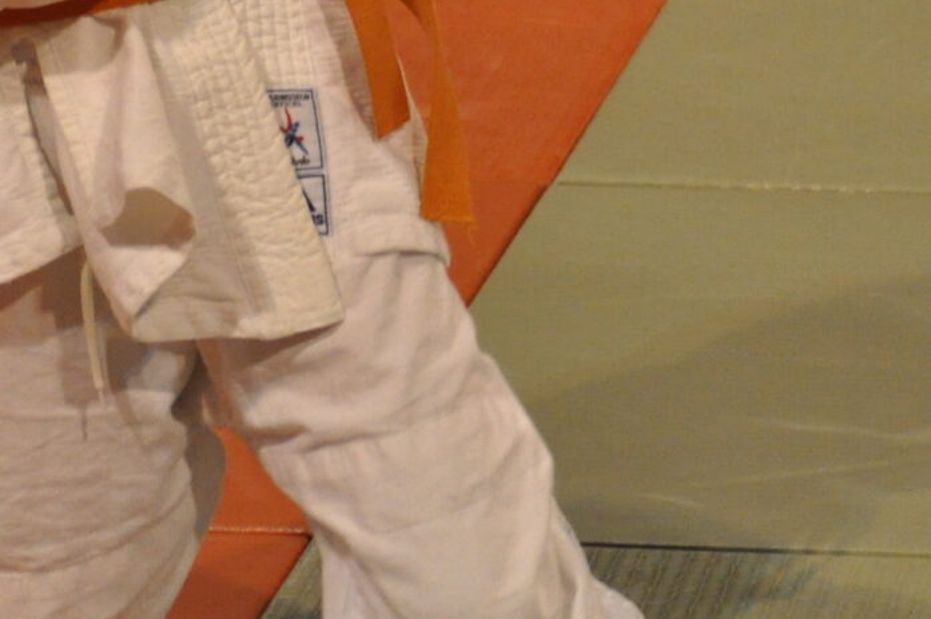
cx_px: 1004
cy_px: 127
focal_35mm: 303
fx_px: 7822
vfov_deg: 4.5
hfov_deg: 6.8
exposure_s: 1/200
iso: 1600
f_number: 4.2
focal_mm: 55
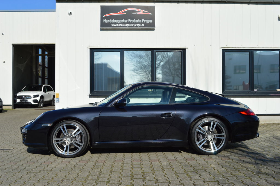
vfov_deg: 34.2
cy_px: 93
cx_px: 140
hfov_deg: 49.6
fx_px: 303
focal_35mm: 39
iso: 100
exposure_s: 1/320
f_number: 9
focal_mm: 26
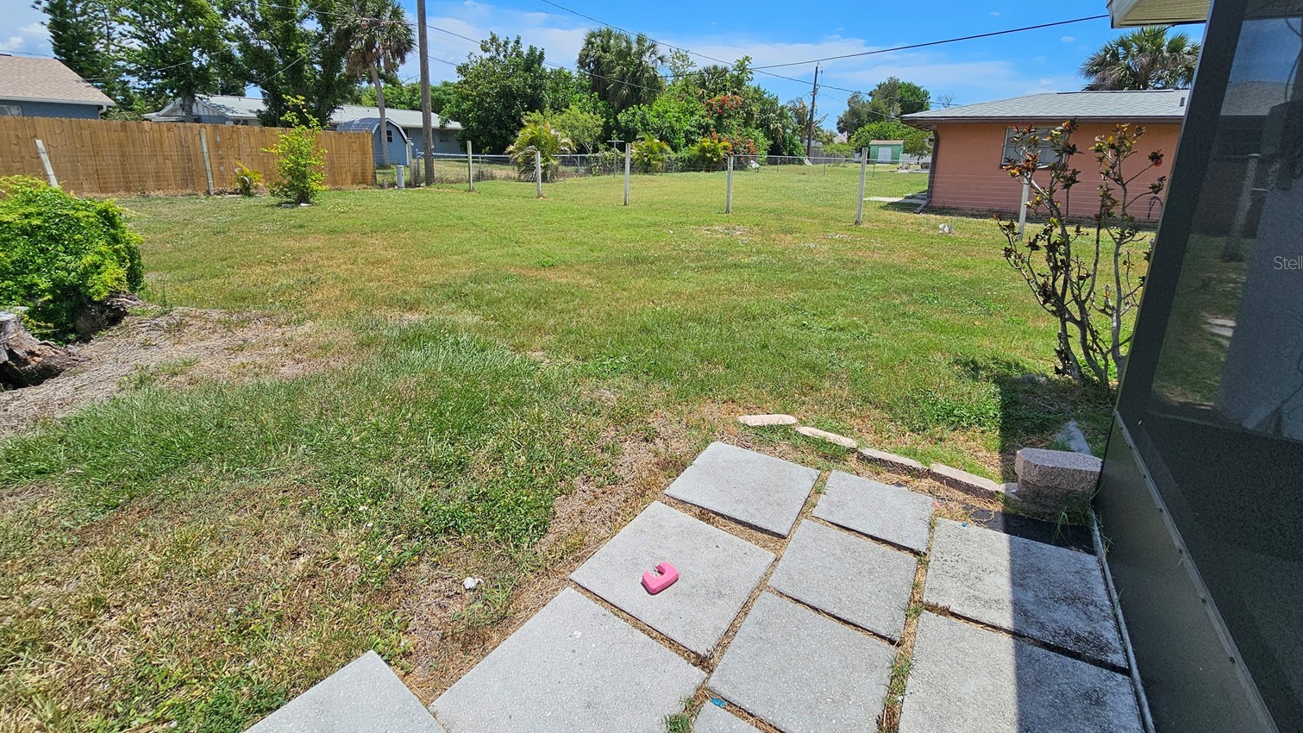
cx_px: 665
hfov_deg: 103.0
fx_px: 518
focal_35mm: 15
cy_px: 262
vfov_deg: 69.1
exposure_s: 1/3598
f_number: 2.2
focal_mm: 2.2
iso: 50
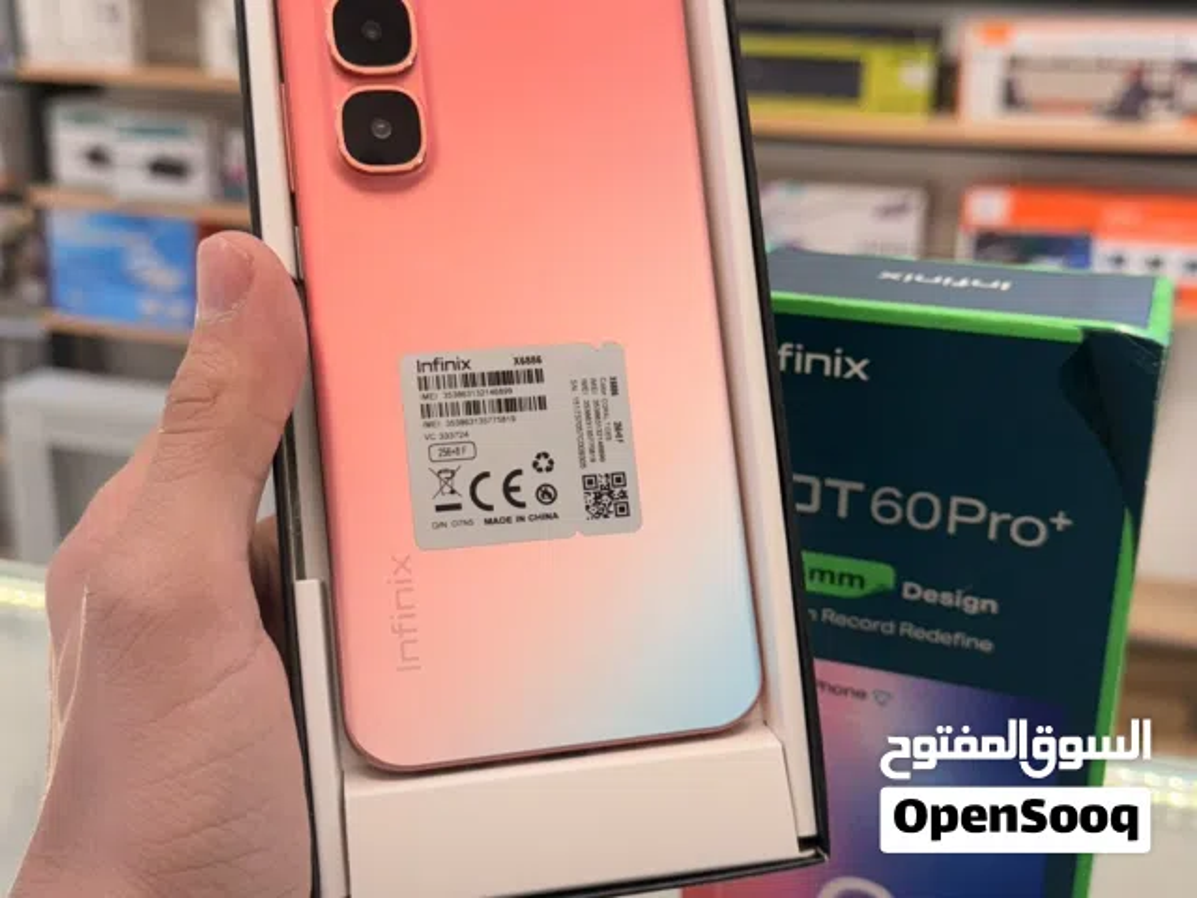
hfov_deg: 71.6
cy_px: 449
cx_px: 598
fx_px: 830
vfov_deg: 56.8
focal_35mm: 24
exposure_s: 1/100
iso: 100
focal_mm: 6.76
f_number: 1.78
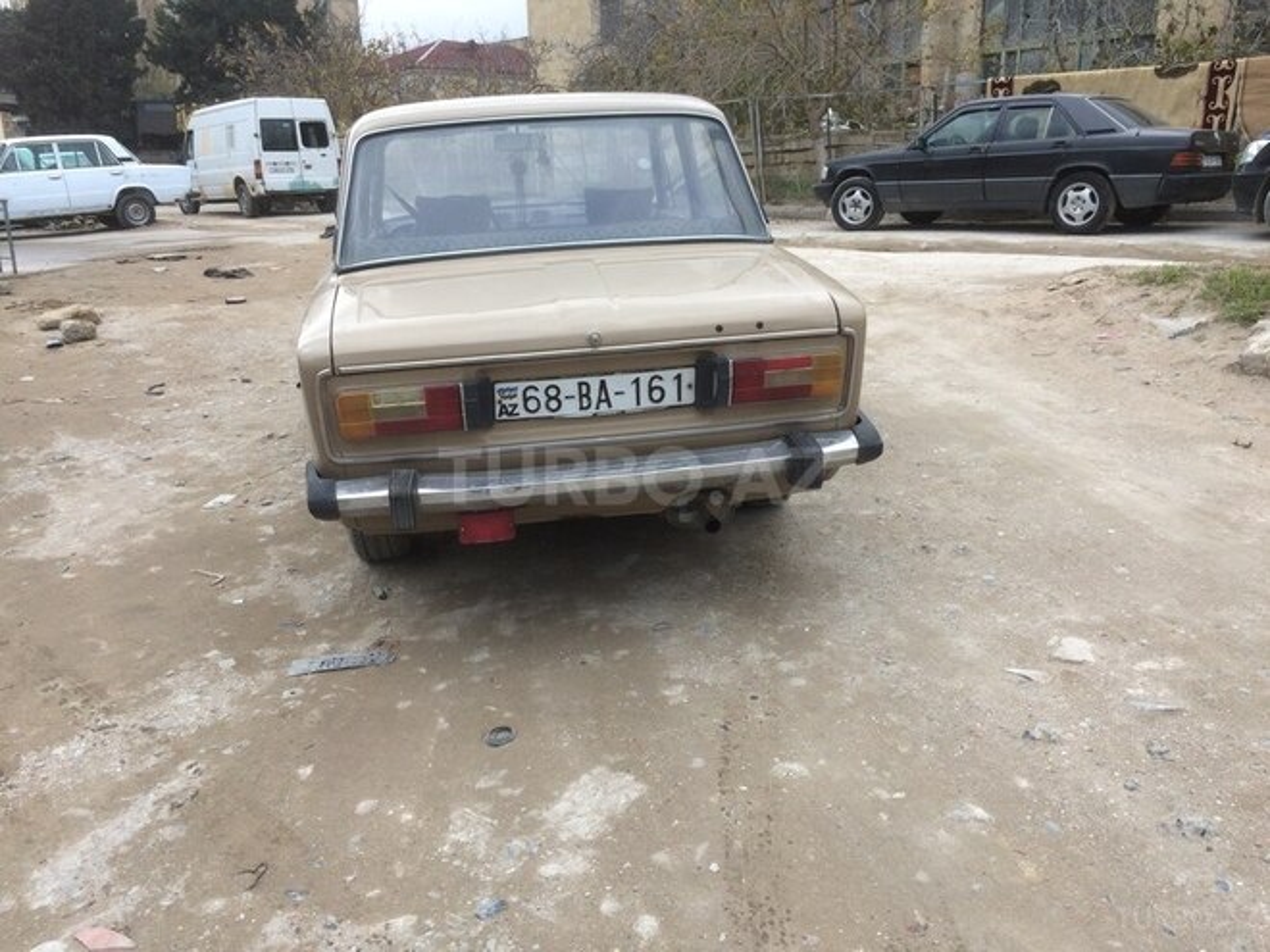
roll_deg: +2.5
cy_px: 476
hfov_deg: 61.7
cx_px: 635
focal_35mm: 29
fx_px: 1064
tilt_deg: -16.4
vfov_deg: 48.2
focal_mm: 4.15
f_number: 2.2
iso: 40
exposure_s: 1/100
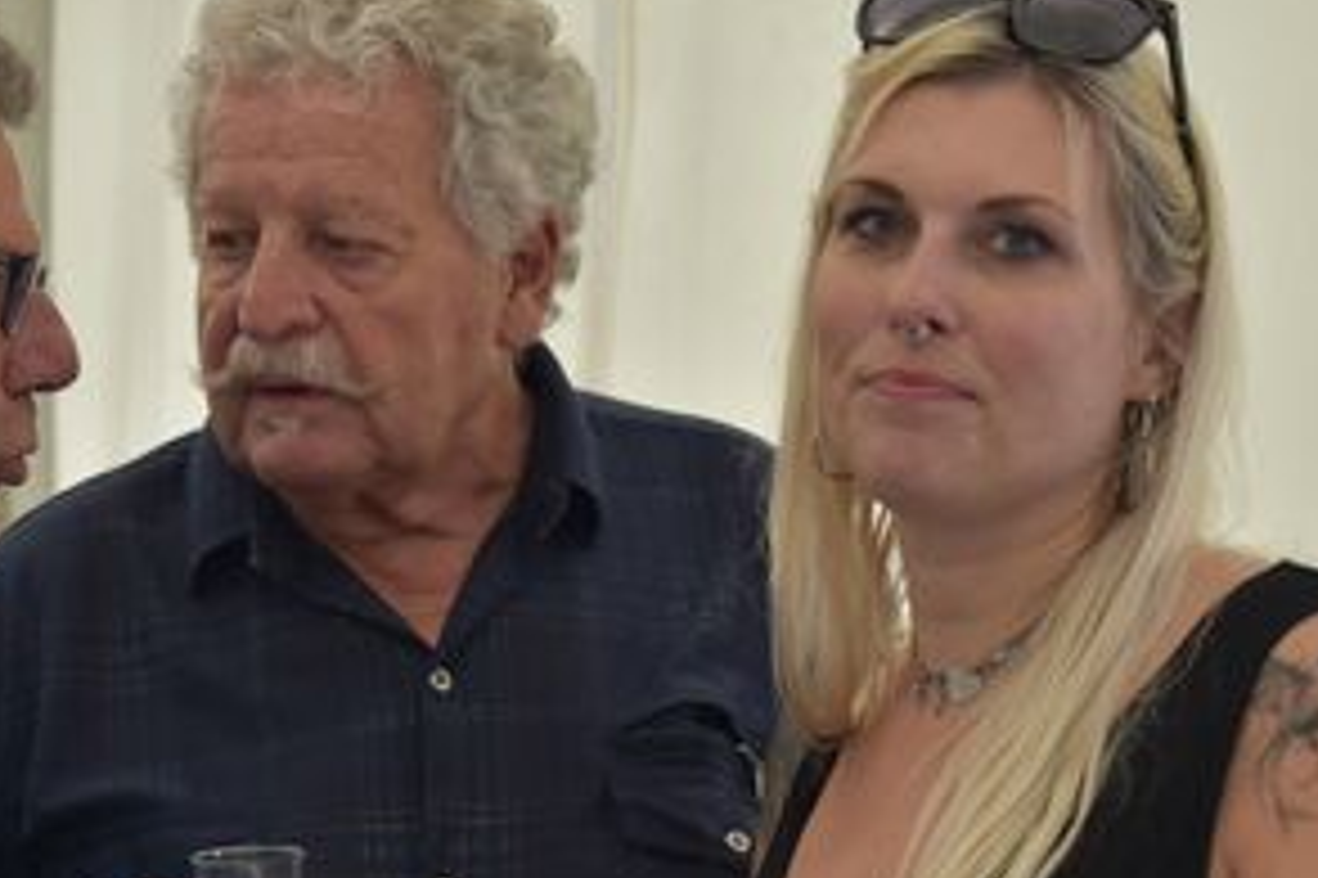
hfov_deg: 13.5
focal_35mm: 152
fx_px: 5559
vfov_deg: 9.0
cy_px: 563
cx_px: 607
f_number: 5.6
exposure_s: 1/60
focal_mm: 55
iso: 720
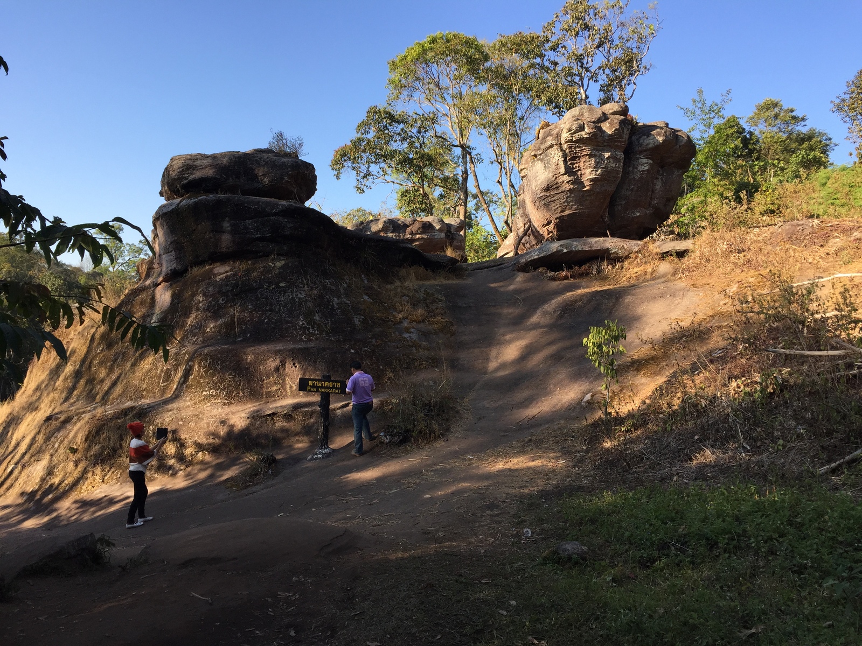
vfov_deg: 48.2
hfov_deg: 61.7
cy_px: 323
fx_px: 722
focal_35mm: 29
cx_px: 431
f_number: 2.2
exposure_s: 1/599
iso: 32
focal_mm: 4.15
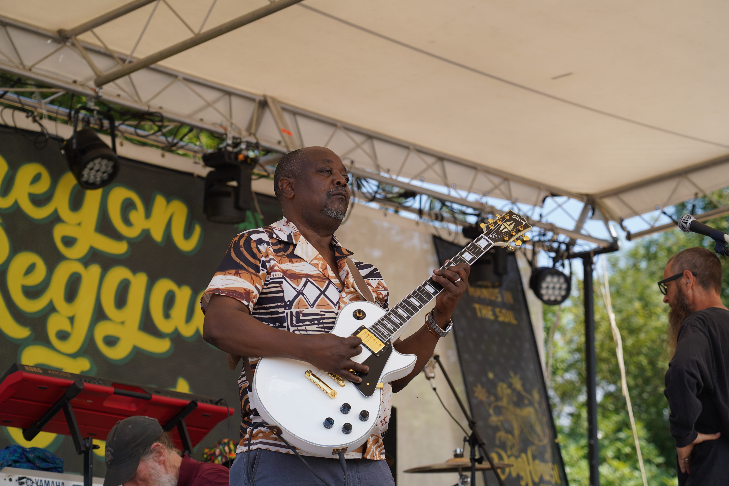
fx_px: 2126
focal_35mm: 105
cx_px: 364
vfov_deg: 13.0
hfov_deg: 19.5
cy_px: 243
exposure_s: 1/250
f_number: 5
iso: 100
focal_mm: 105
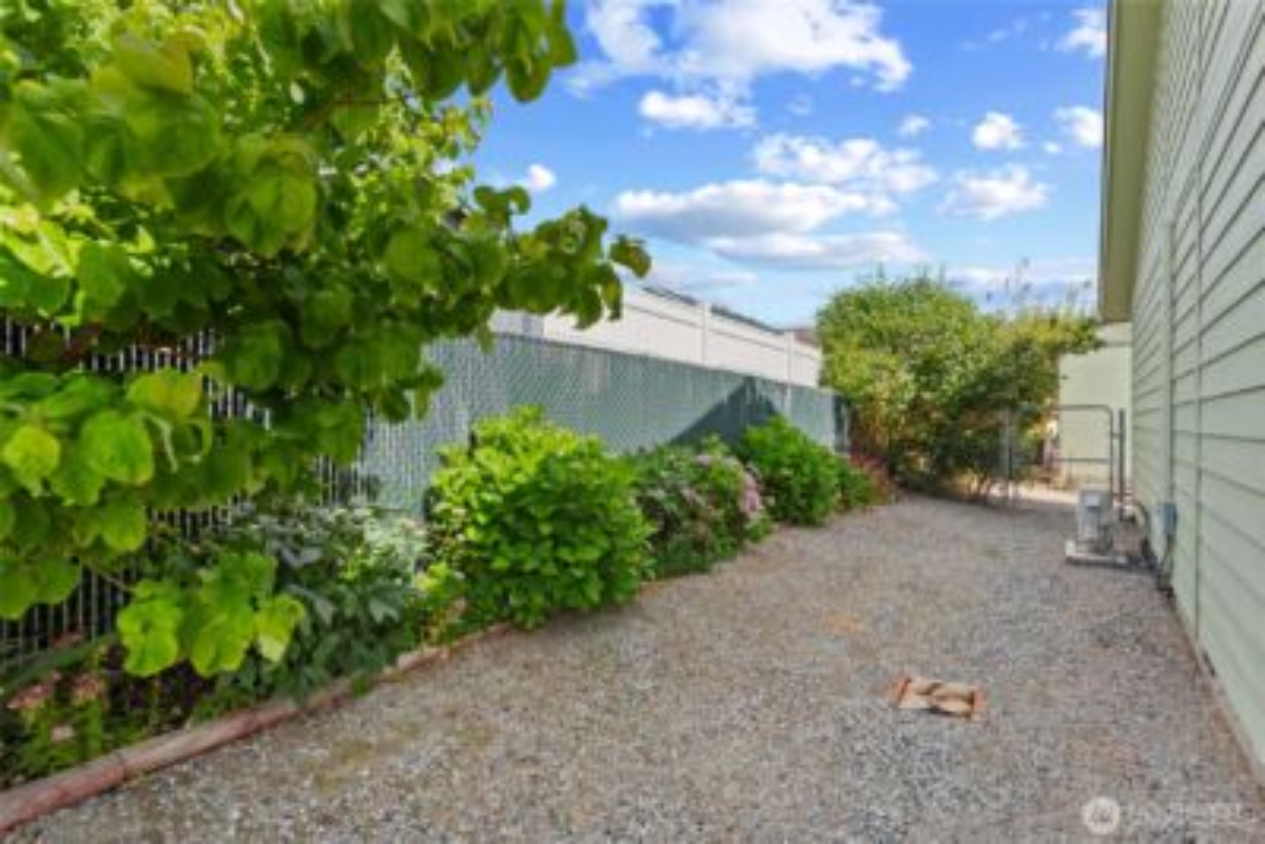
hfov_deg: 90.0
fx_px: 633
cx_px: 632
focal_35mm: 18
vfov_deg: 67.4
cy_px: 422
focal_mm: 18
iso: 100
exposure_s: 1/1000
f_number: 7.1
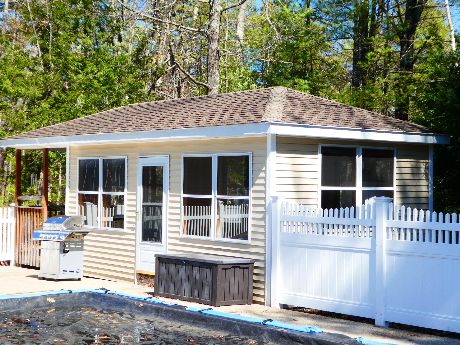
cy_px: 172
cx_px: 230
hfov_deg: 31.7
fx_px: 811
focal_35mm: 61
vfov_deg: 24.0
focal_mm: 10.9
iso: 80
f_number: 5
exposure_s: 1/200
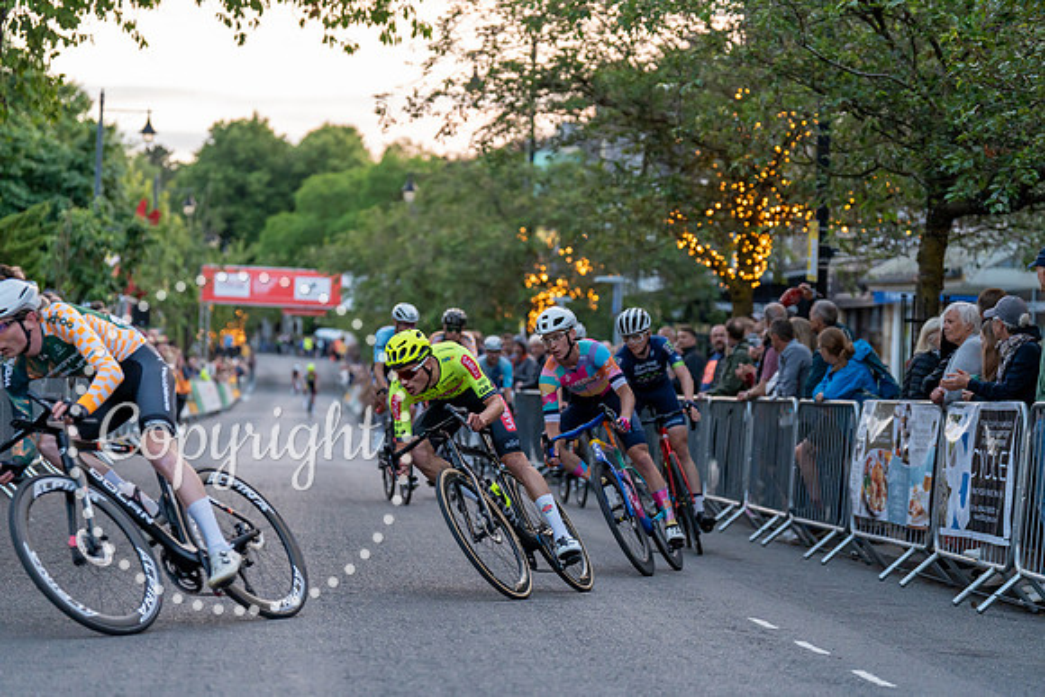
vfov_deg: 13.6
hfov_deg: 20.2
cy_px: 348
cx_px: 522
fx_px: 2932
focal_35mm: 101
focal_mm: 101
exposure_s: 1/1000
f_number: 2.8
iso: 3200
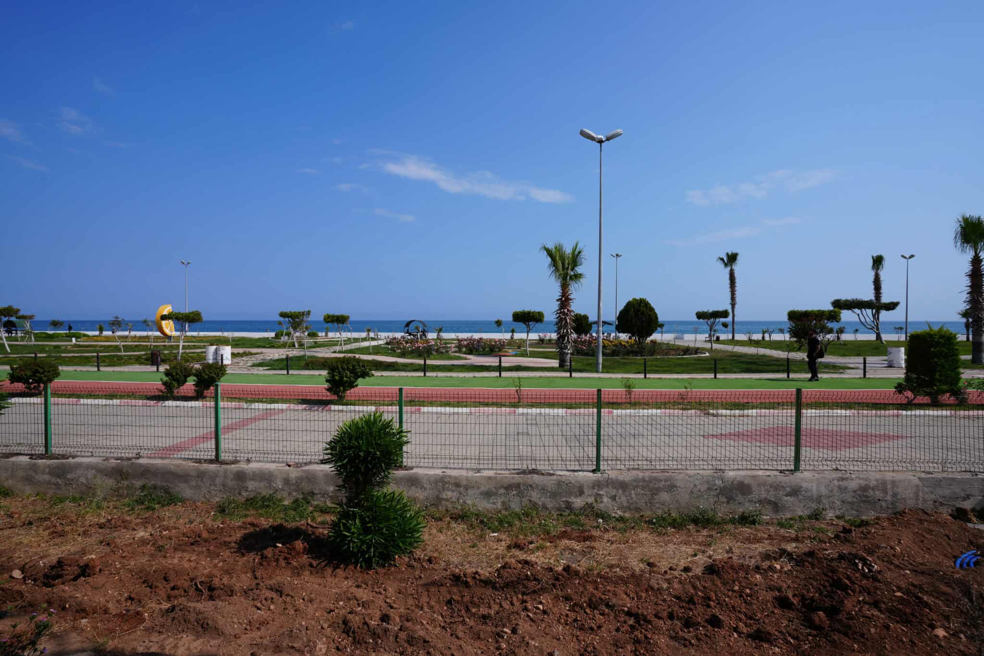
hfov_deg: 93.3
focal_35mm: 17
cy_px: 328
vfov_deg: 70.4
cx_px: 492
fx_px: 465
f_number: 10
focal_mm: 17
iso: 100
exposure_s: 1/250
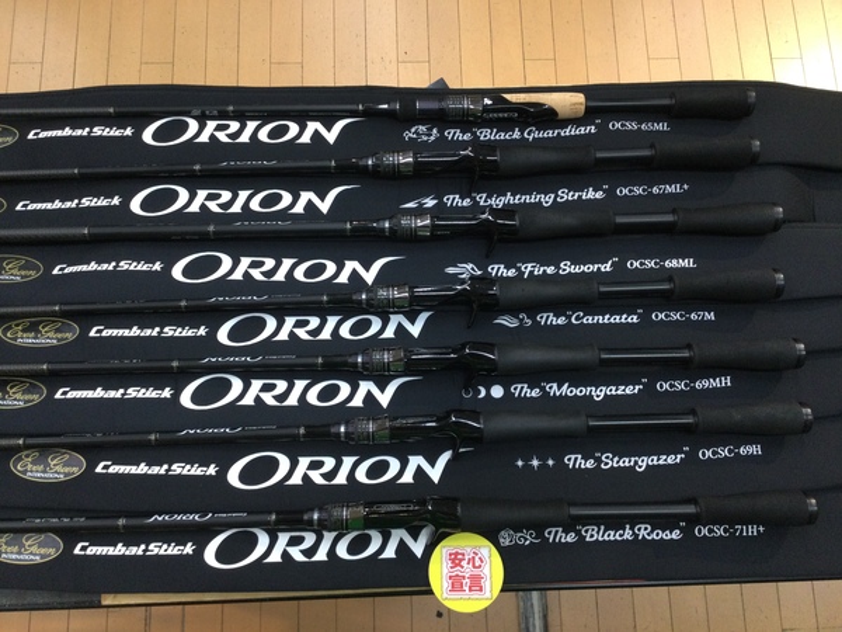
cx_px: 421
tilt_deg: -76.8
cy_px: 316
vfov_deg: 45.4
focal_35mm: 31
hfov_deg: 58.4
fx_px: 754
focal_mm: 3.3
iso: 50
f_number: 2.4
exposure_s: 1/30
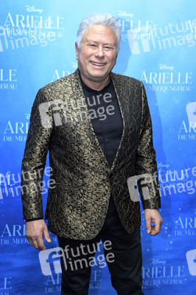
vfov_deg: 24.8
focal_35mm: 82
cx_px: 98
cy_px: 148
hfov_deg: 16.6
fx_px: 671
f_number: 5.6
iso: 2000
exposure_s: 1/250
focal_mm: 82
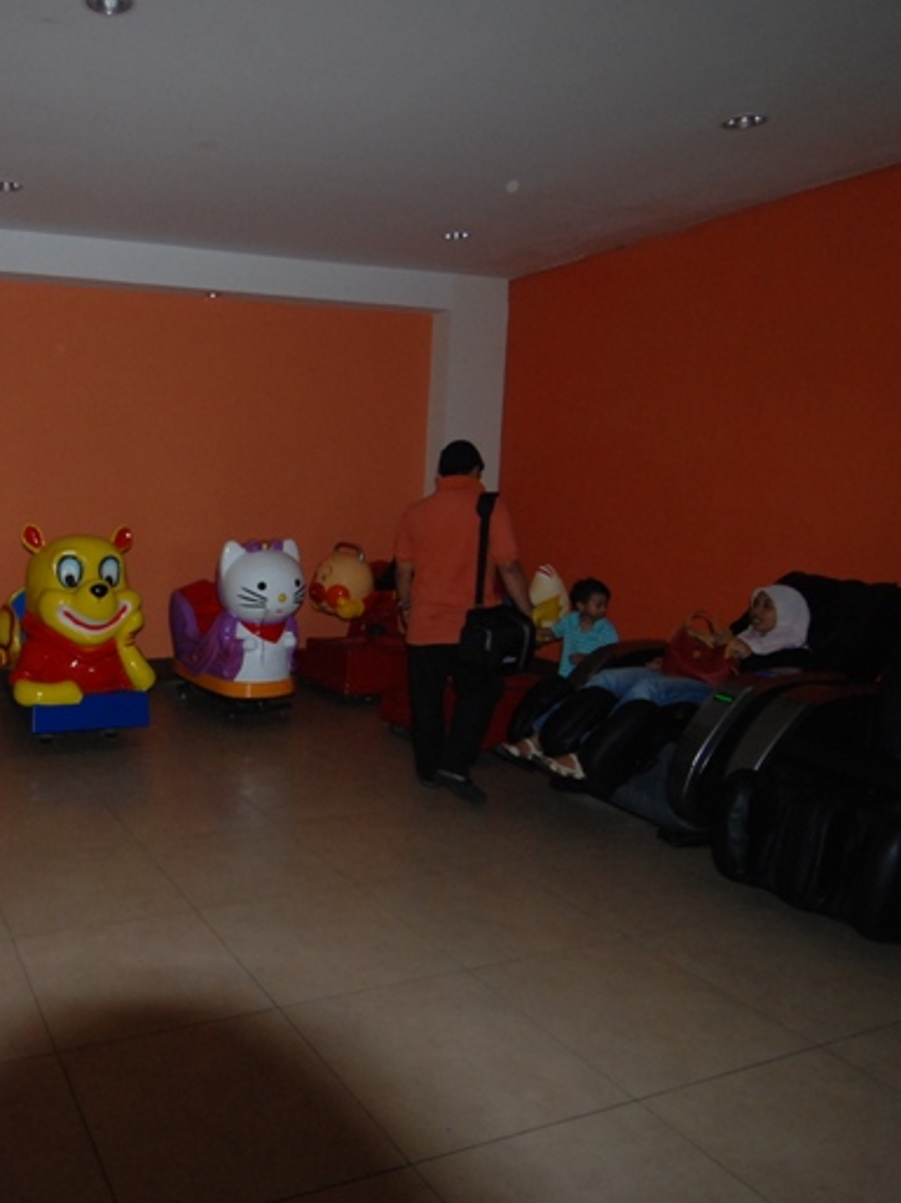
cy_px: 612
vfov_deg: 70.0
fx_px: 860
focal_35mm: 25
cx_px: 157
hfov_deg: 51.2
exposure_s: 1/50
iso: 800
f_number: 10
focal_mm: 11
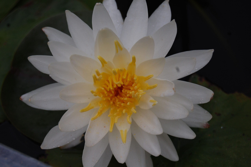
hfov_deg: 24.6
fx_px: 575
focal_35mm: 82
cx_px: 126
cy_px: 84
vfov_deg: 16.5
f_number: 7.1
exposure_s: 1/200
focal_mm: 55
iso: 200
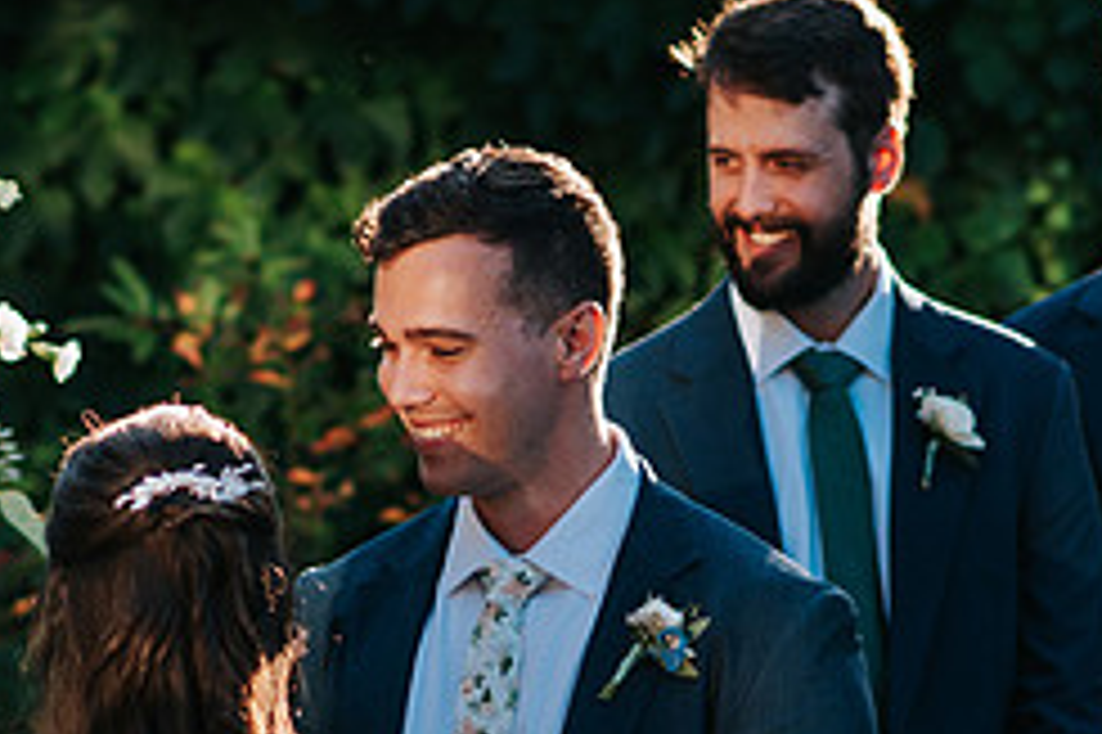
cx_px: 522
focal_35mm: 309
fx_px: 9452
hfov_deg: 6.7
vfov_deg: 4.4
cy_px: 750
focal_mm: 85
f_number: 2.8
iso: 200
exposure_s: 1/800
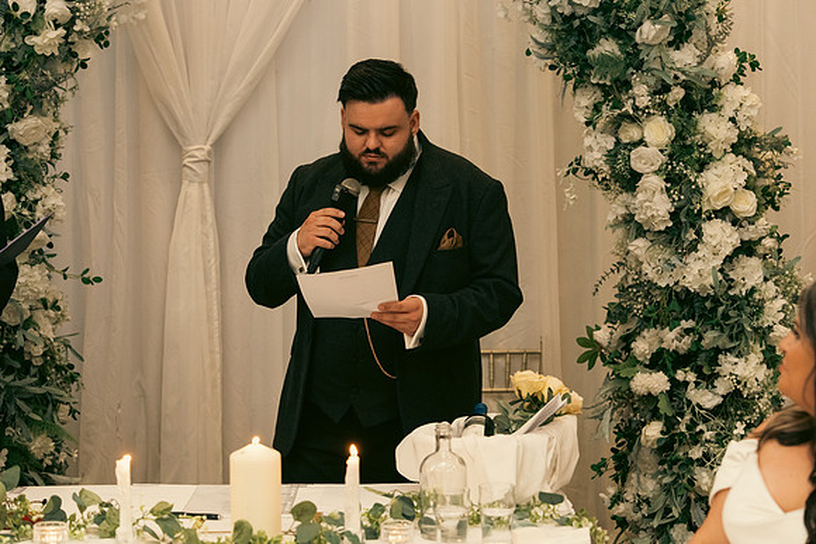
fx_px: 1587
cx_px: 408
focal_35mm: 70
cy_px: 272
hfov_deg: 28.8
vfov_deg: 19.5
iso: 2500
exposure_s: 1/160
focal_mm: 70
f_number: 3.5
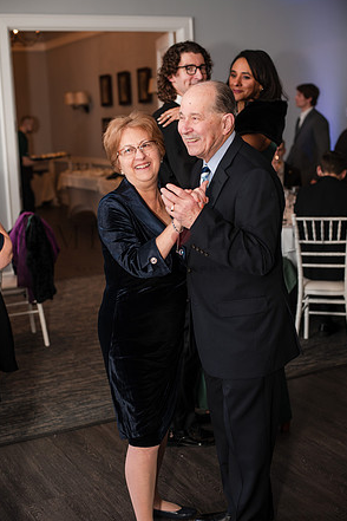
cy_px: 258
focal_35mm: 51
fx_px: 737
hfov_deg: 26.5
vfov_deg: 38.9
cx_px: 174
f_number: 3.5
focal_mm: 50
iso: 400
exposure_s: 1/200
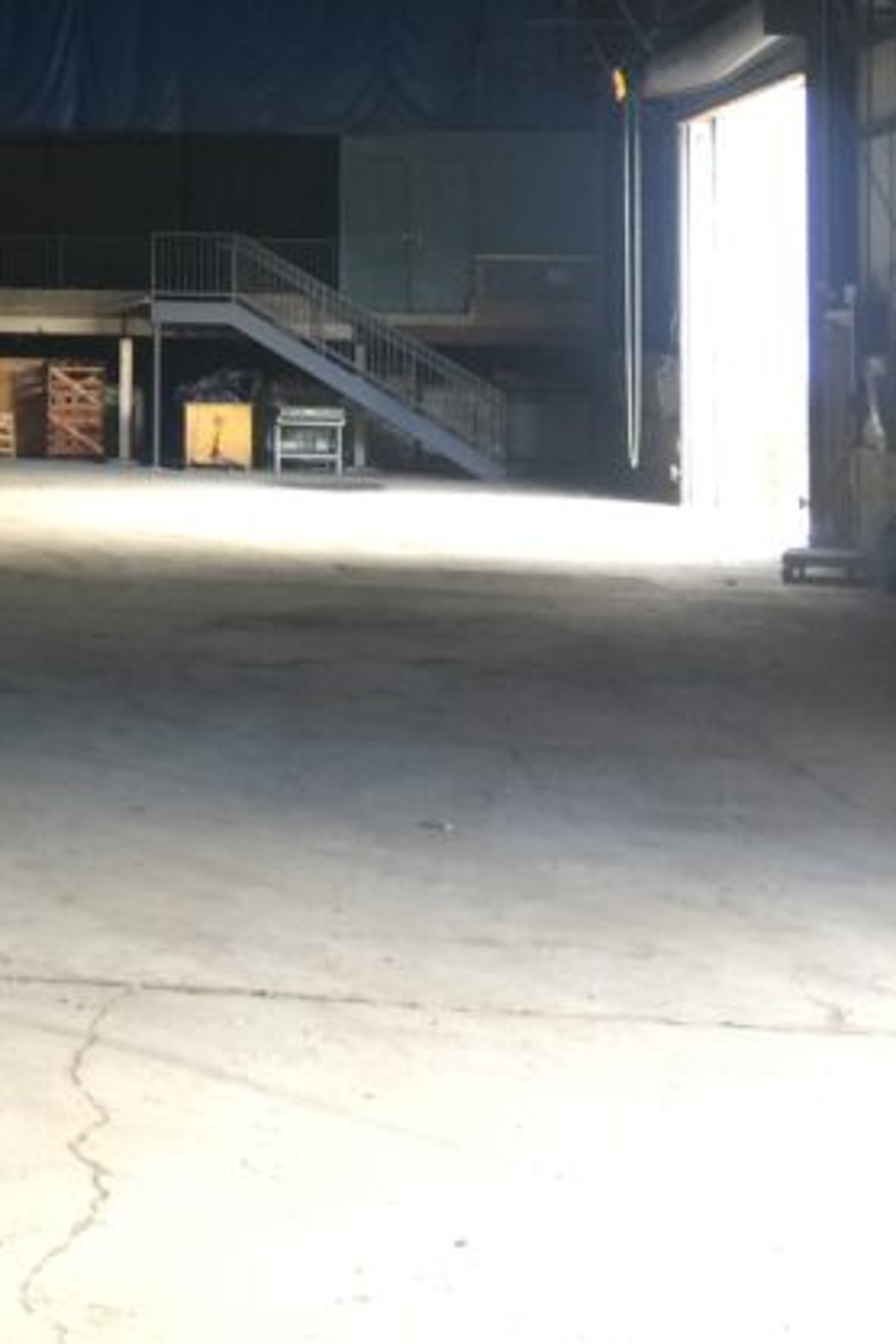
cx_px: -268
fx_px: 2762
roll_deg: -2.5
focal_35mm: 74
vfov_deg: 26.4
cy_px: 122
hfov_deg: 17.3
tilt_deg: +2.7
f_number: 2.2
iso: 50
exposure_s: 1/15
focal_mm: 4.15
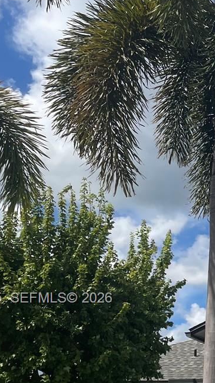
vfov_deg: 29.5
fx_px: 709
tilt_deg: +11.5
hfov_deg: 14.8
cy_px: 299
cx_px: 401
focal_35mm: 70
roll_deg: -0.4
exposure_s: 1/5556
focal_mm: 4.2
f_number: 1.6
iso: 32
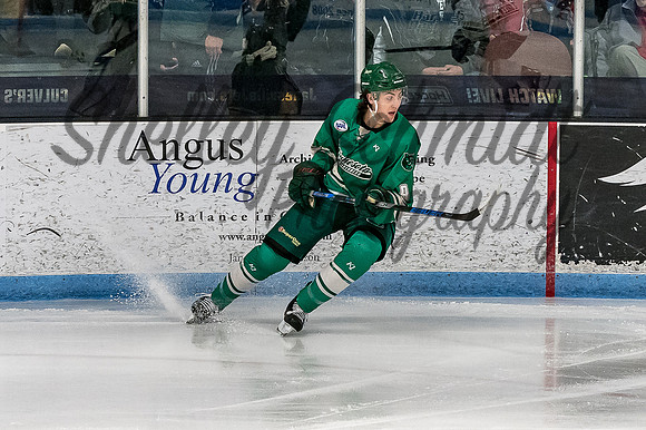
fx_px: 5012
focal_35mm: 279
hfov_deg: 7.4
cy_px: 160
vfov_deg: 4.9
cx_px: 340
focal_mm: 95
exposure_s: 1/800
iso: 2000
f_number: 4
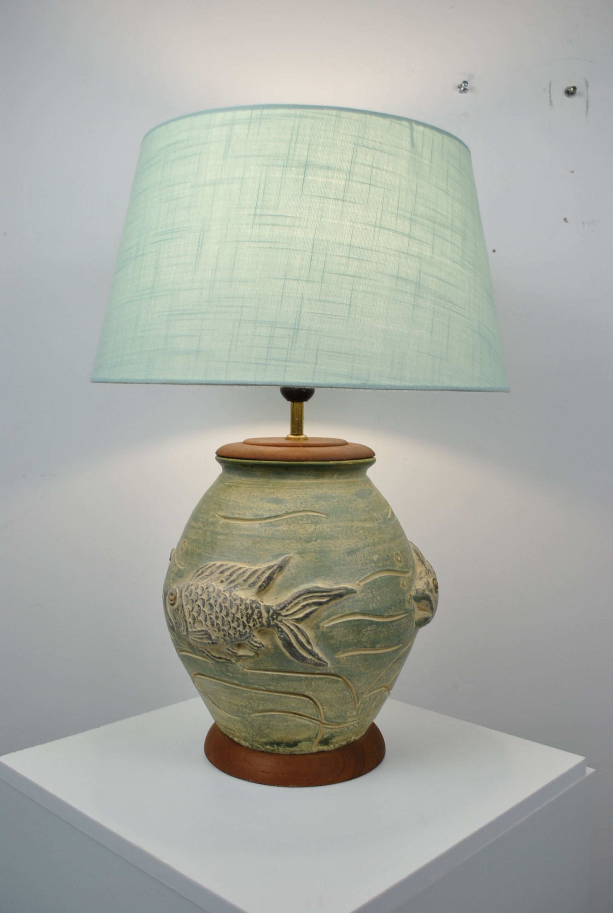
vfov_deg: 57.1
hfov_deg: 40.1
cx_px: 306
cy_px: 456
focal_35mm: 33
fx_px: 839
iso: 200
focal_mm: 22
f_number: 5
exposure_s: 1/60
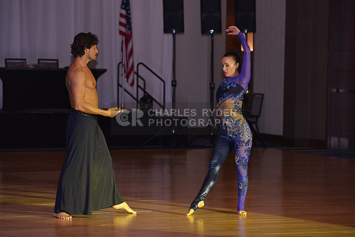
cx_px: 178
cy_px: 118
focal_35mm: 150
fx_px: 1479
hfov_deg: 13.7
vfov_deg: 9.2
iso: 1600
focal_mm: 150
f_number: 5
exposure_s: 1/250
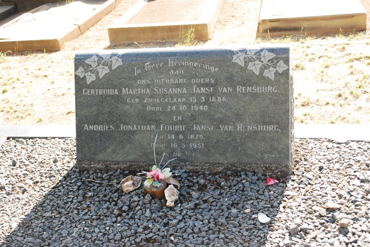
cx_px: 185
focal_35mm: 48
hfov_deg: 41.1
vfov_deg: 28.1
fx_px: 494
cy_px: 124
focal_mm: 32
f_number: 5
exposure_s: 1/1250
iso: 1600
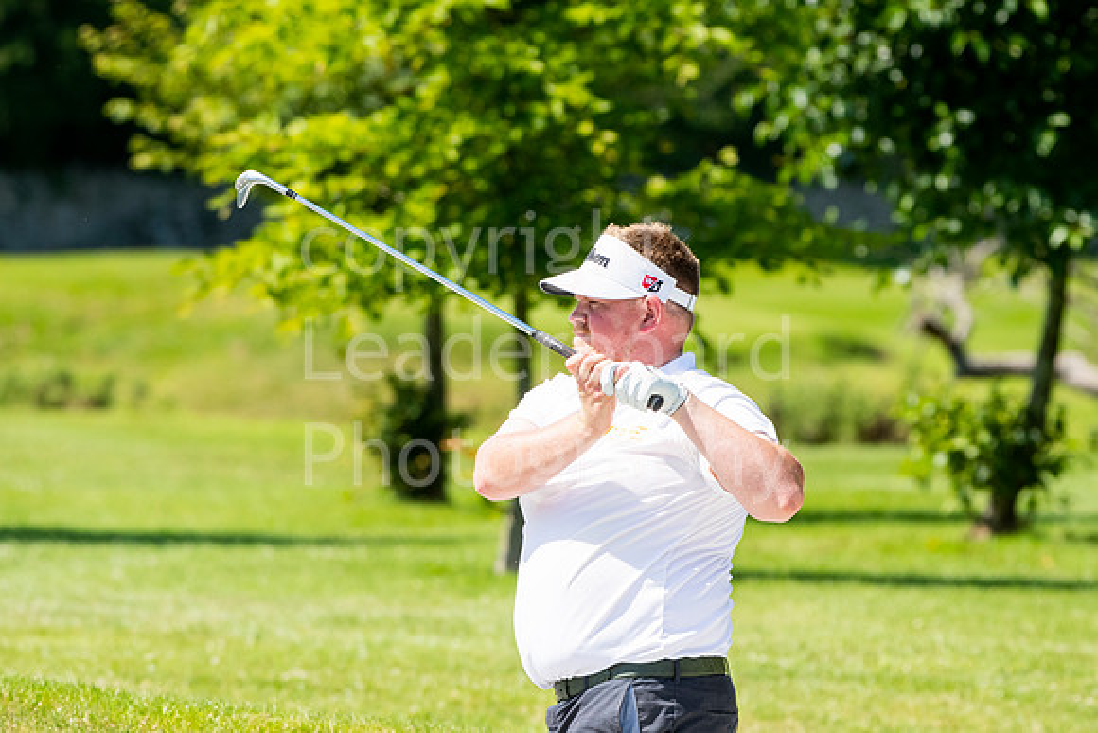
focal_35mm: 405
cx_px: 549
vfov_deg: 3.4
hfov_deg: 5.1
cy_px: 366
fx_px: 12355
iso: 640
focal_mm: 270
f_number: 5.6
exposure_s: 1/2000
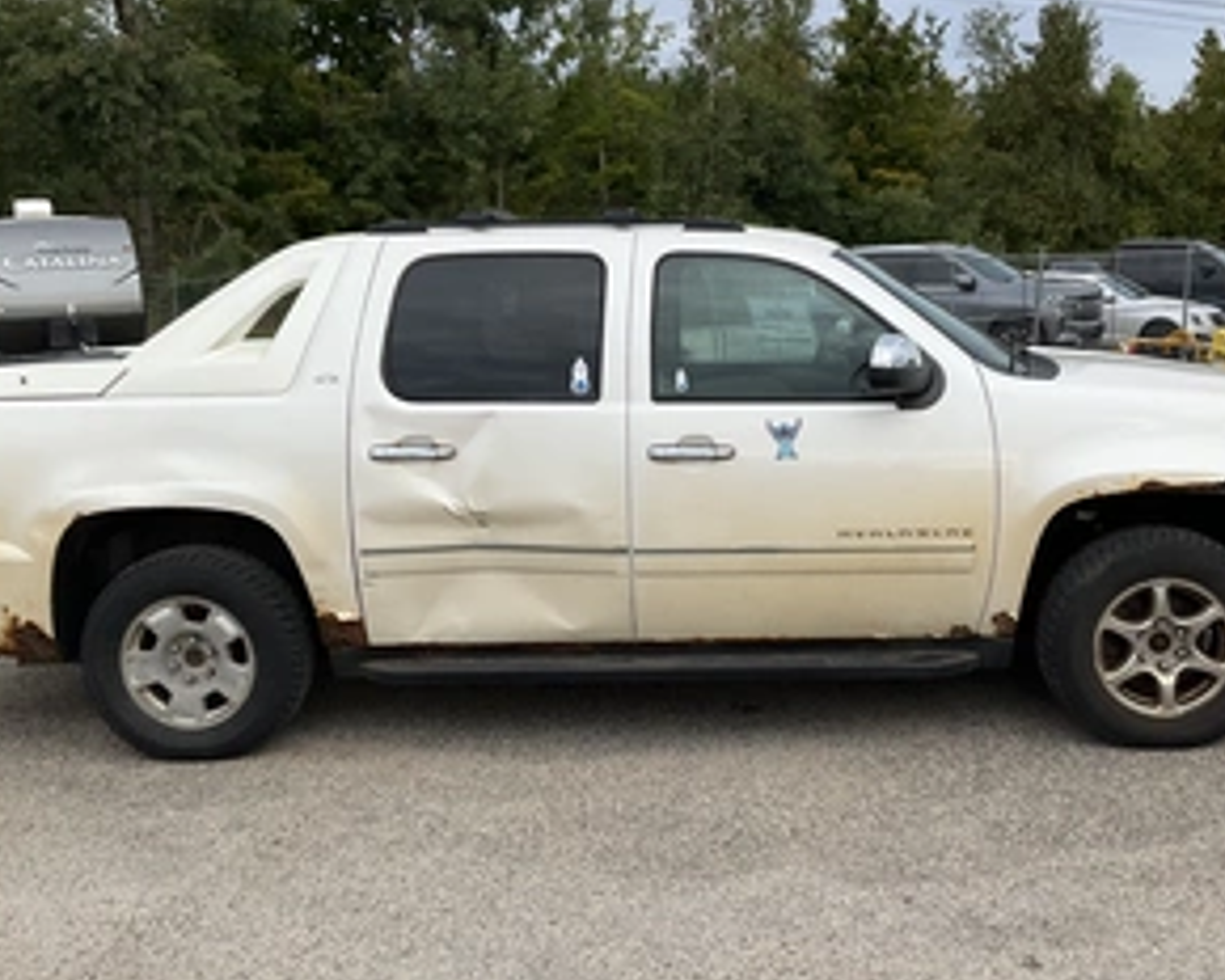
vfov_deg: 38.2
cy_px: 490
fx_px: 1414
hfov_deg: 46.8
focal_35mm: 39
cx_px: 680
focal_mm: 3
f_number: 1.8
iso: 25
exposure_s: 1/749
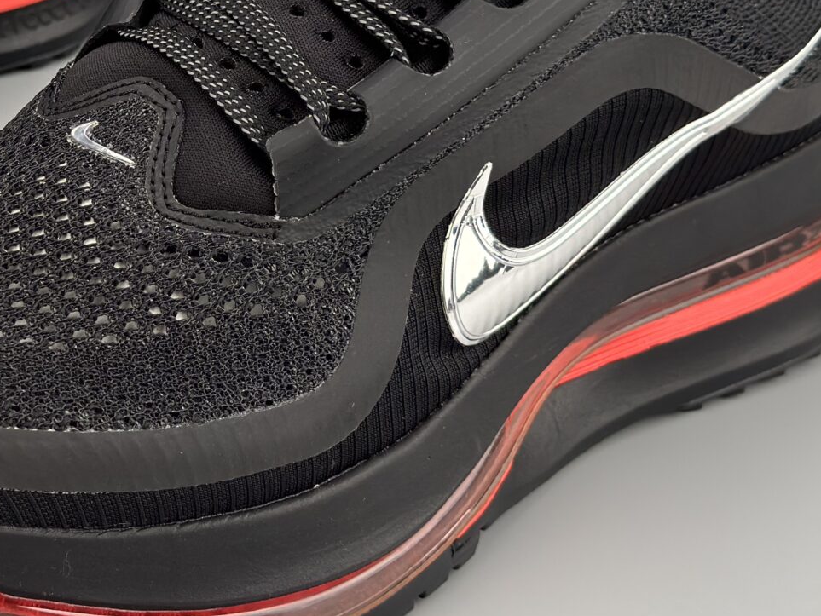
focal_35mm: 93
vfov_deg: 15.7
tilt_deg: -24.7
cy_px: 47
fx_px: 2207
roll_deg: +0.8
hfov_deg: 20.3
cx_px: -20
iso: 100
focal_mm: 6.76
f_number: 1.78
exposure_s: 1/406
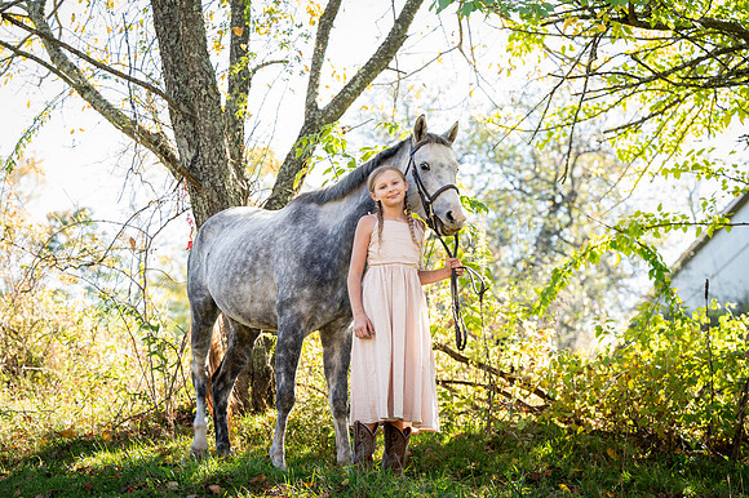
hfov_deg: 23.7
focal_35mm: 86
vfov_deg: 15.9
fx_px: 1788
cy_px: 249
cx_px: 374
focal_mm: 86
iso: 100
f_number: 4
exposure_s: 1/60
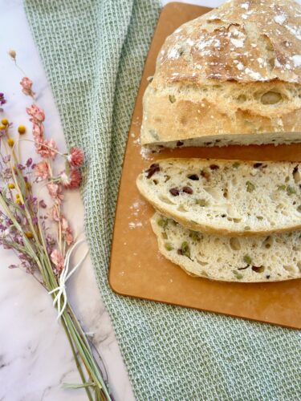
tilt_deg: -82.4
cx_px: 150
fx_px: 557
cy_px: 200
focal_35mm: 48
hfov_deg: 30.3
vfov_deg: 39.7
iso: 80
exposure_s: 1/120
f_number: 1.78
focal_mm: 6.86
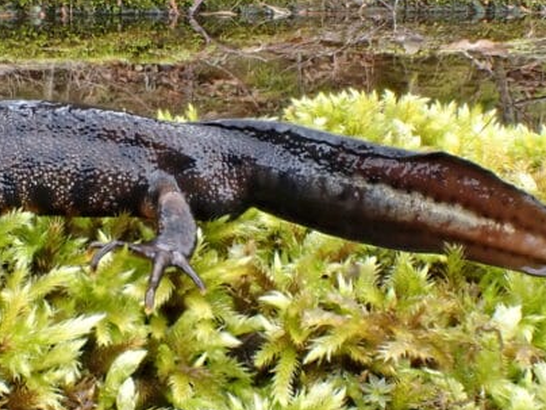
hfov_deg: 33.4
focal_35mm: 57
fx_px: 899
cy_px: 179
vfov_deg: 25.6
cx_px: 168
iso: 800
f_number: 3.2
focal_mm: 5.4
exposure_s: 1/800
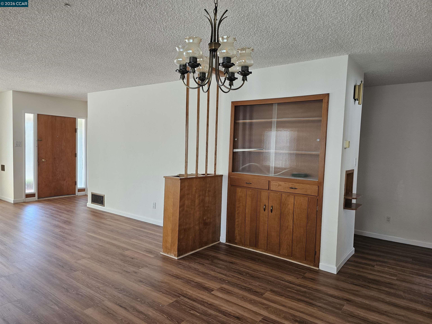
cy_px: 162
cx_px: 216
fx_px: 287
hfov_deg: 73.9
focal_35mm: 23
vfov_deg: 58.9
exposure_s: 1/180
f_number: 1.7
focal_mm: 6.3
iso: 200
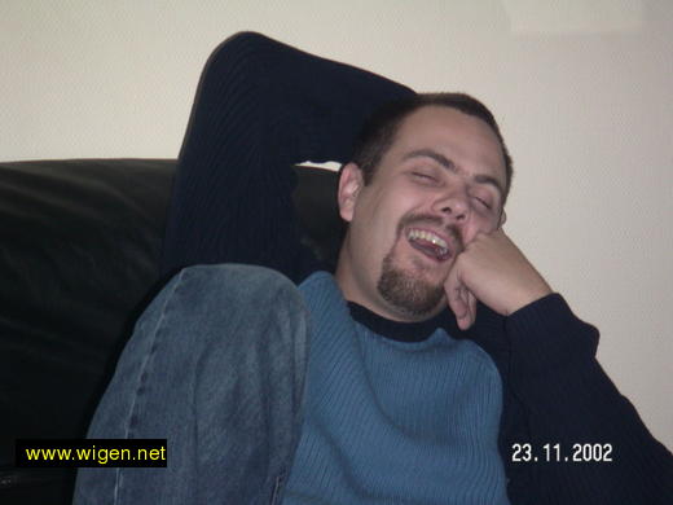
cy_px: 252
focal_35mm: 111
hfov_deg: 17.7
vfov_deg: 13.3
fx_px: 2158
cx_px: 336
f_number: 3.6
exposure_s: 1/100
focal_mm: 17.1
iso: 160
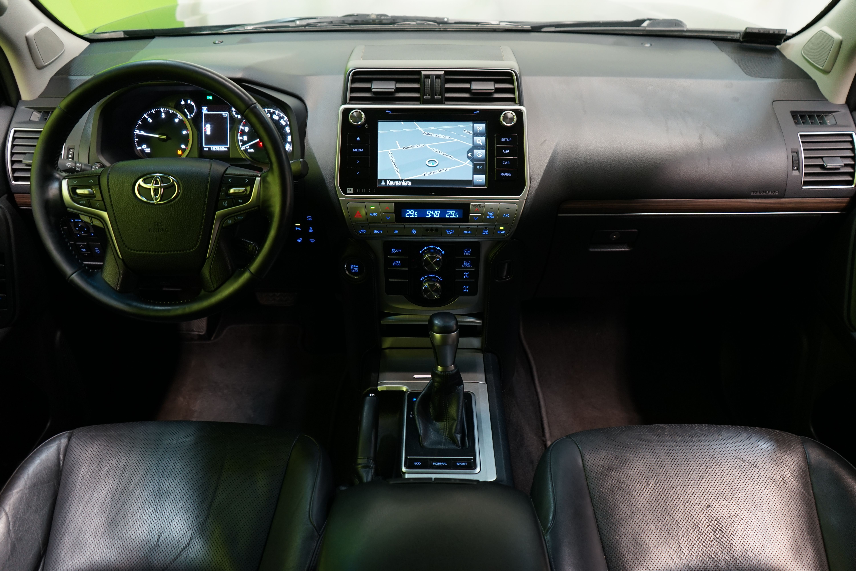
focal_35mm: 28
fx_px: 666
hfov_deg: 65.5
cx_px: 428
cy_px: 286
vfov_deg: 46.4
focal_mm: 28
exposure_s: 1/30
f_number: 3.5
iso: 640
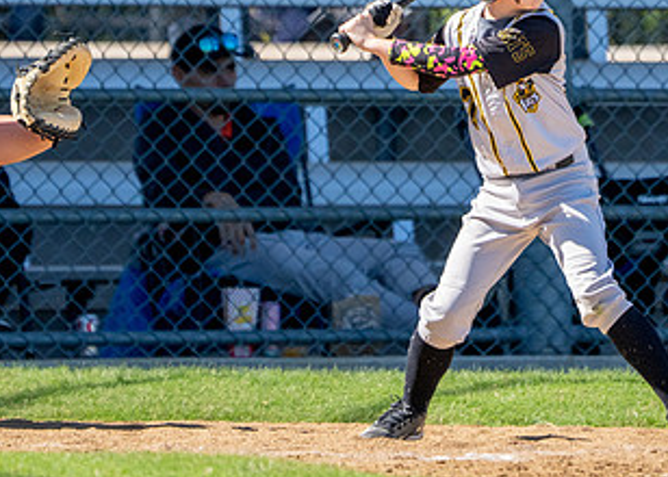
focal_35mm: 747
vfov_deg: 1.9
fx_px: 14172
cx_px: 480
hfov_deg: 2.7
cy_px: 6
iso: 1000
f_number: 5.6
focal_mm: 288
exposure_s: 1/3200
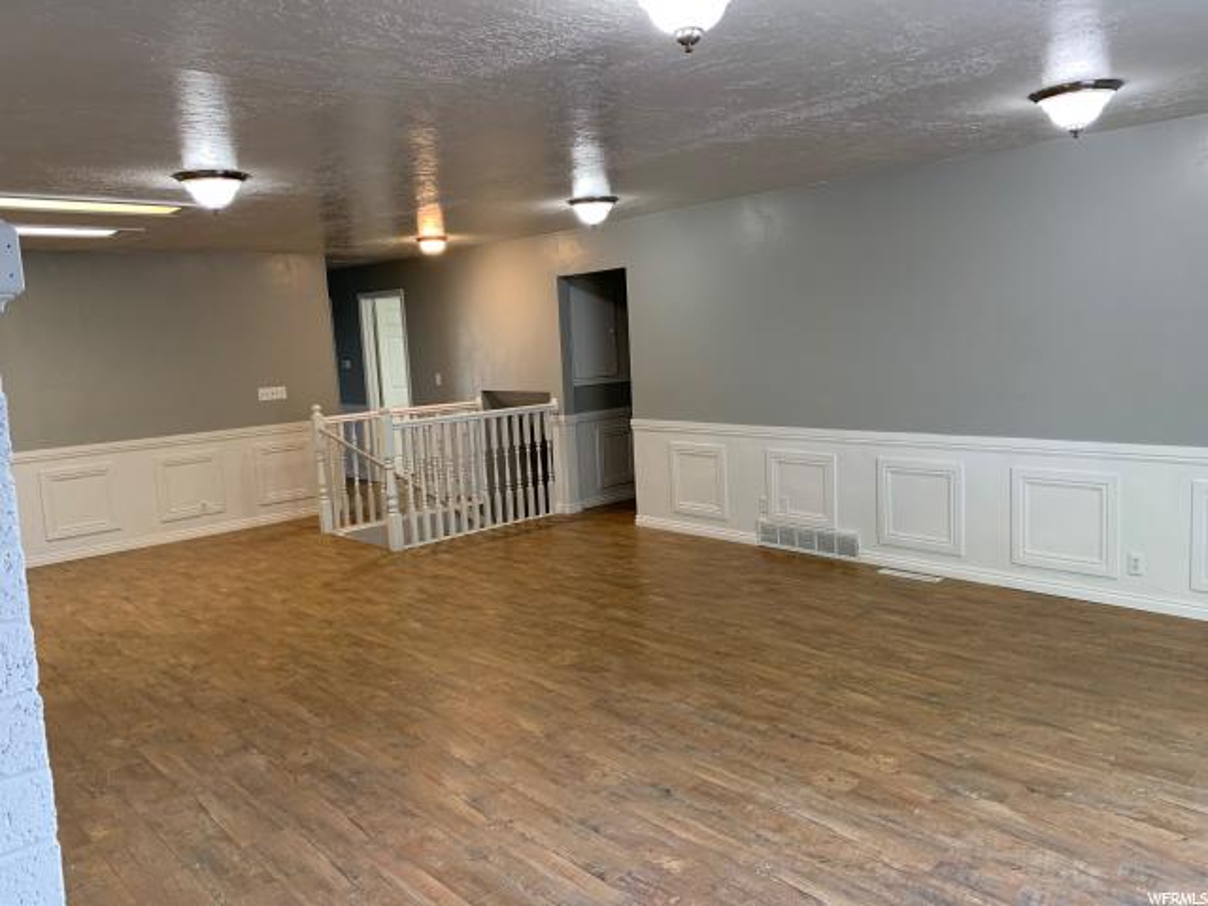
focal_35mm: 26
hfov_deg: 67.3
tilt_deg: -6.1
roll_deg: +2.7
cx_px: 604
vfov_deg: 53.1
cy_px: 453
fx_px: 907
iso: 125
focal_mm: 4.25
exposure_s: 1/60
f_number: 1.8
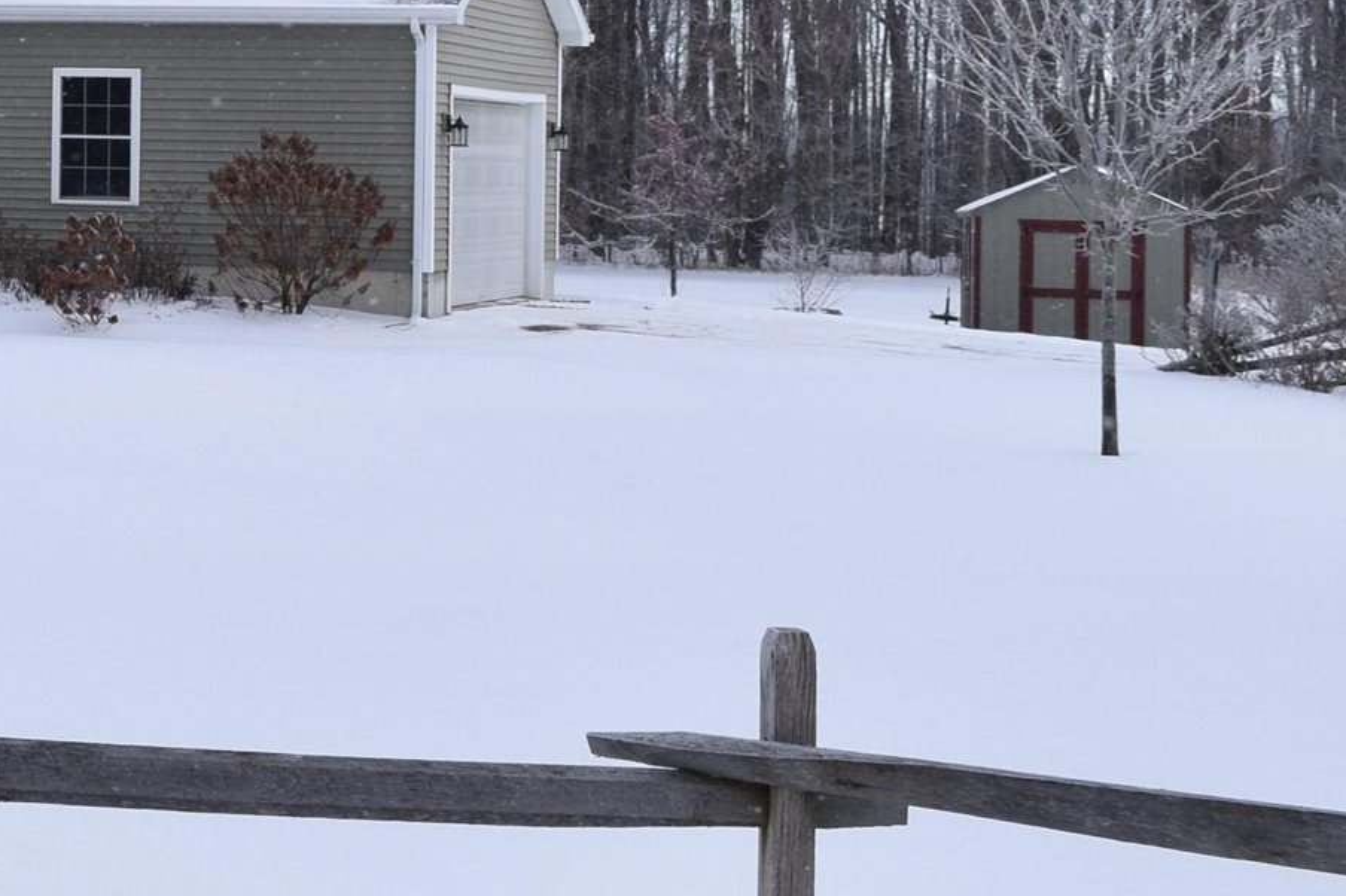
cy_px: -57
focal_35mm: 102
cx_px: -436
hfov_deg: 18.5
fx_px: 3812
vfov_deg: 13.2
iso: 200
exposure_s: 1/800
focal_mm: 20
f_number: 6.3
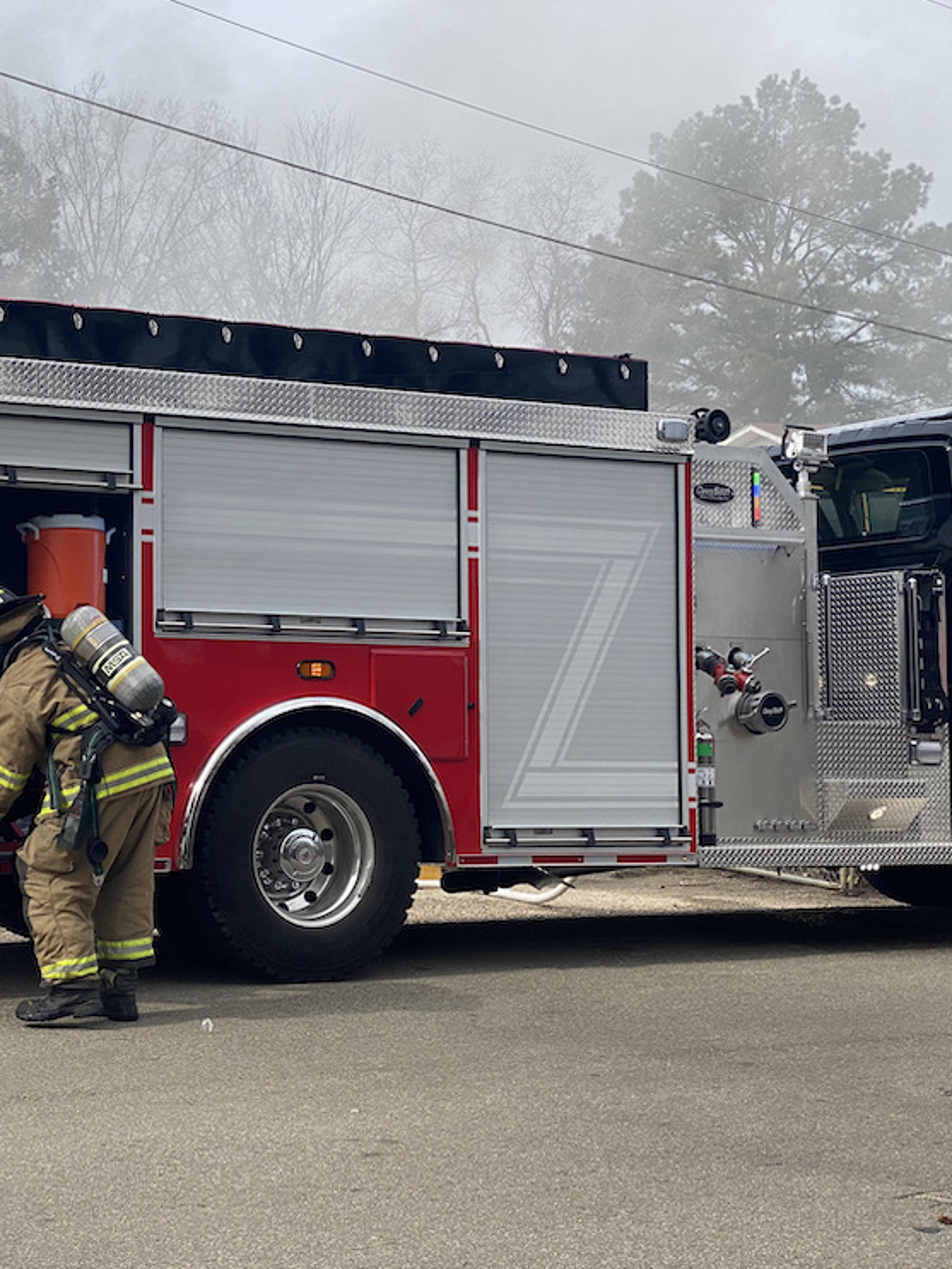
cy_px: 635
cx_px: 115
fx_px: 2568
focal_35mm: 70
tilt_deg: -1.5
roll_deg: -0.3
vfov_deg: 27.8
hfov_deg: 20.6
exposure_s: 1/1497
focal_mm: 6
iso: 20
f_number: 2
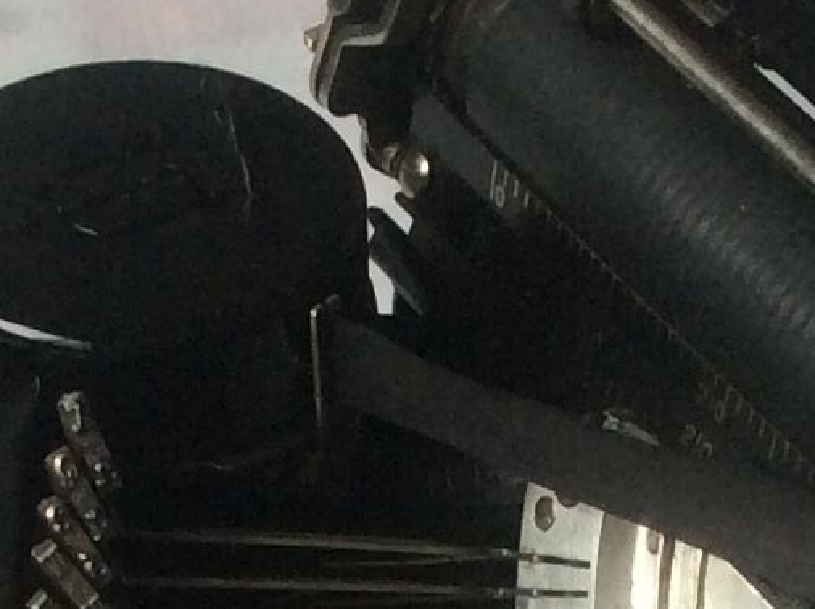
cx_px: 469
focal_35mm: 164
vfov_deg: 8.6
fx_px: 3856
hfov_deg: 12.1
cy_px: 1212
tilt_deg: -52.0
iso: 50
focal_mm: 3.3
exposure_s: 1/25
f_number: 2.4
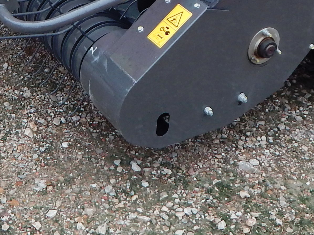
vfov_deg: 16.4
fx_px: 771
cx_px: 75
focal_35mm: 85
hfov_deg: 22.8
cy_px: -72
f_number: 3
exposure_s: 1/100
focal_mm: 4
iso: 125
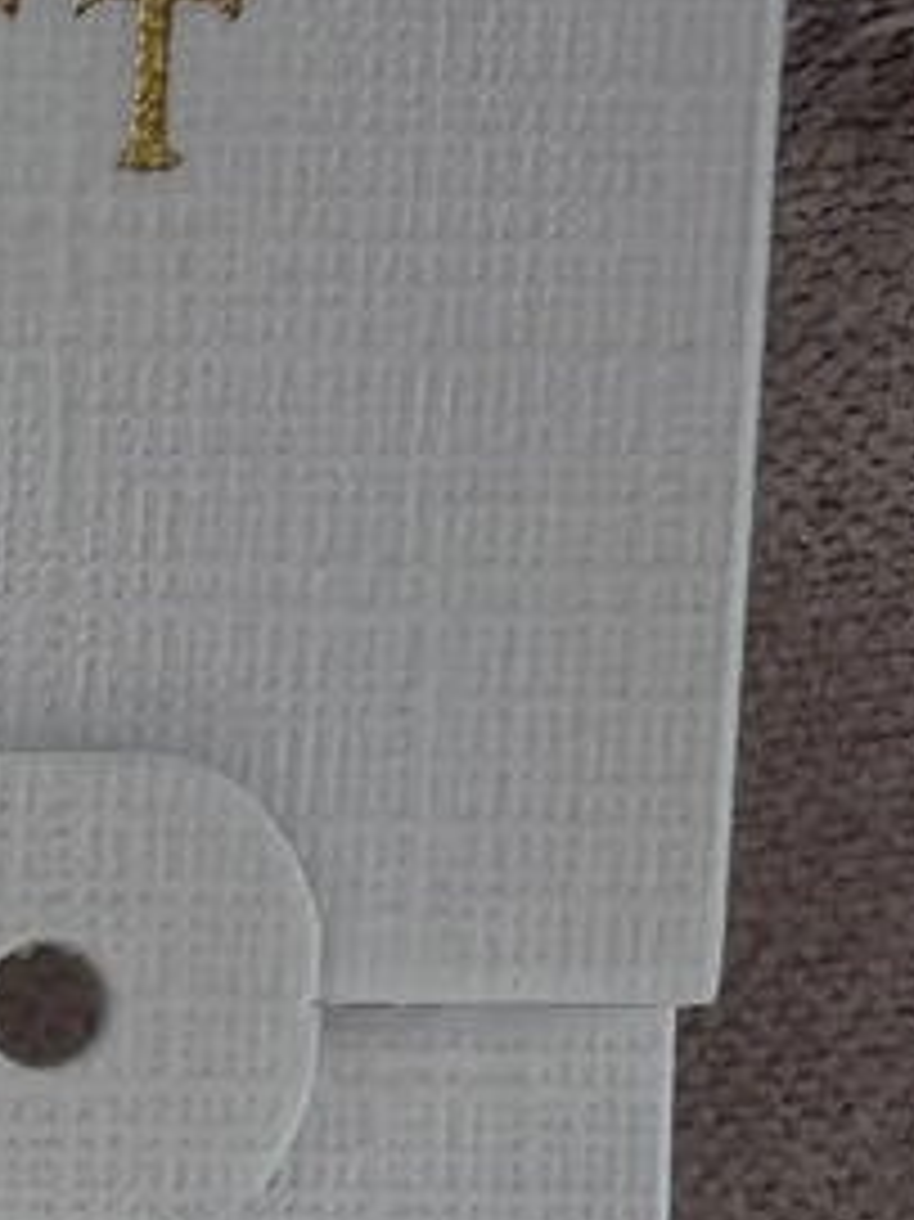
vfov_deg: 13.3
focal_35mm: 128
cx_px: -1306
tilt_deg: -23.9
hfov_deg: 10.1
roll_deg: +0.0
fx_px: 4510
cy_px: 2447
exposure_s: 1/171
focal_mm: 2.22
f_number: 2.2
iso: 40
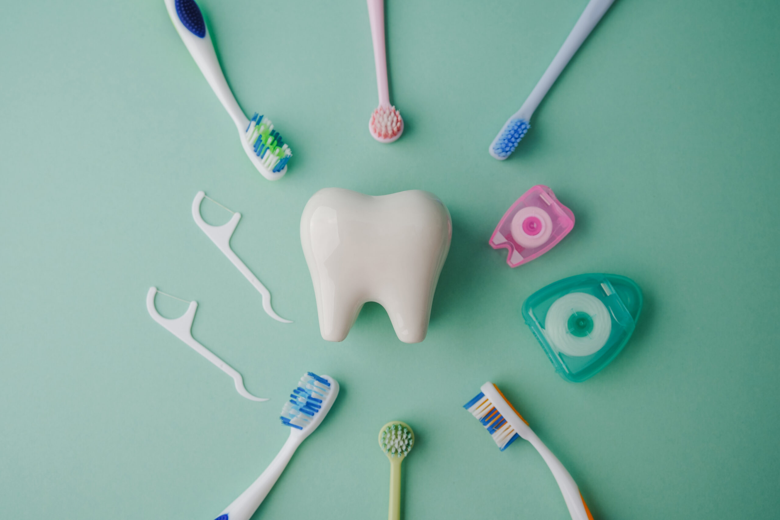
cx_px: 390
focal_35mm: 41
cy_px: 260
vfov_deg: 32.6
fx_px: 888
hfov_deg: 47.4
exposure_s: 1/125
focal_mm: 27
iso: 200
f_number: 3.6
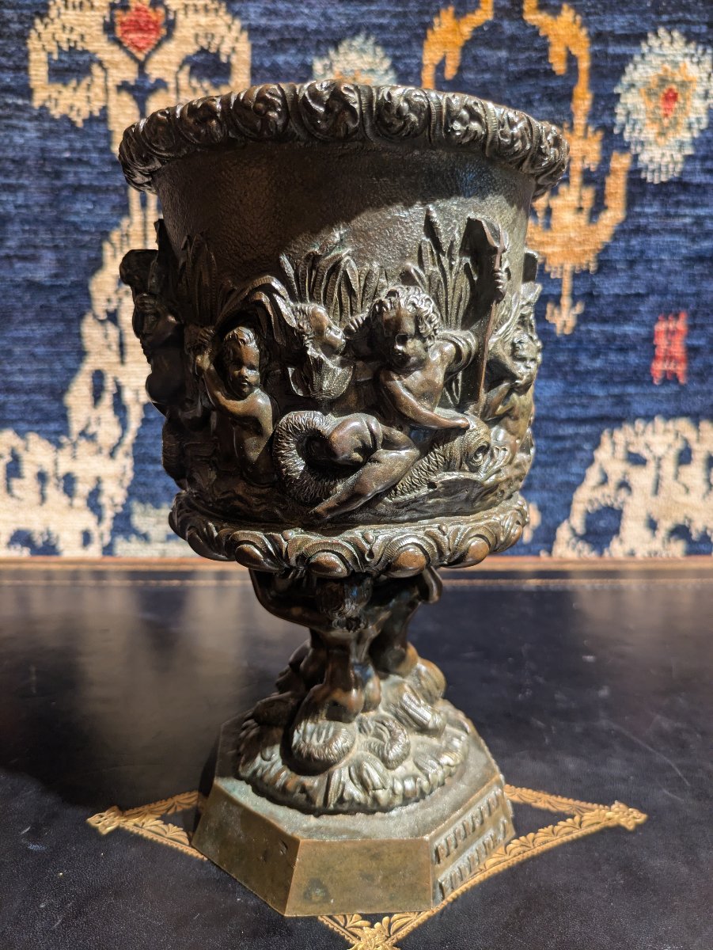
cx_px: 356
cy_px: 475
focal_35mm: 25
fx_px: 686
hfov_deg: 54.9
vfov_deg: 69.4
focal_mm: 5.43
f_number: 1.89
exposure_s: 1/50
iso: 183
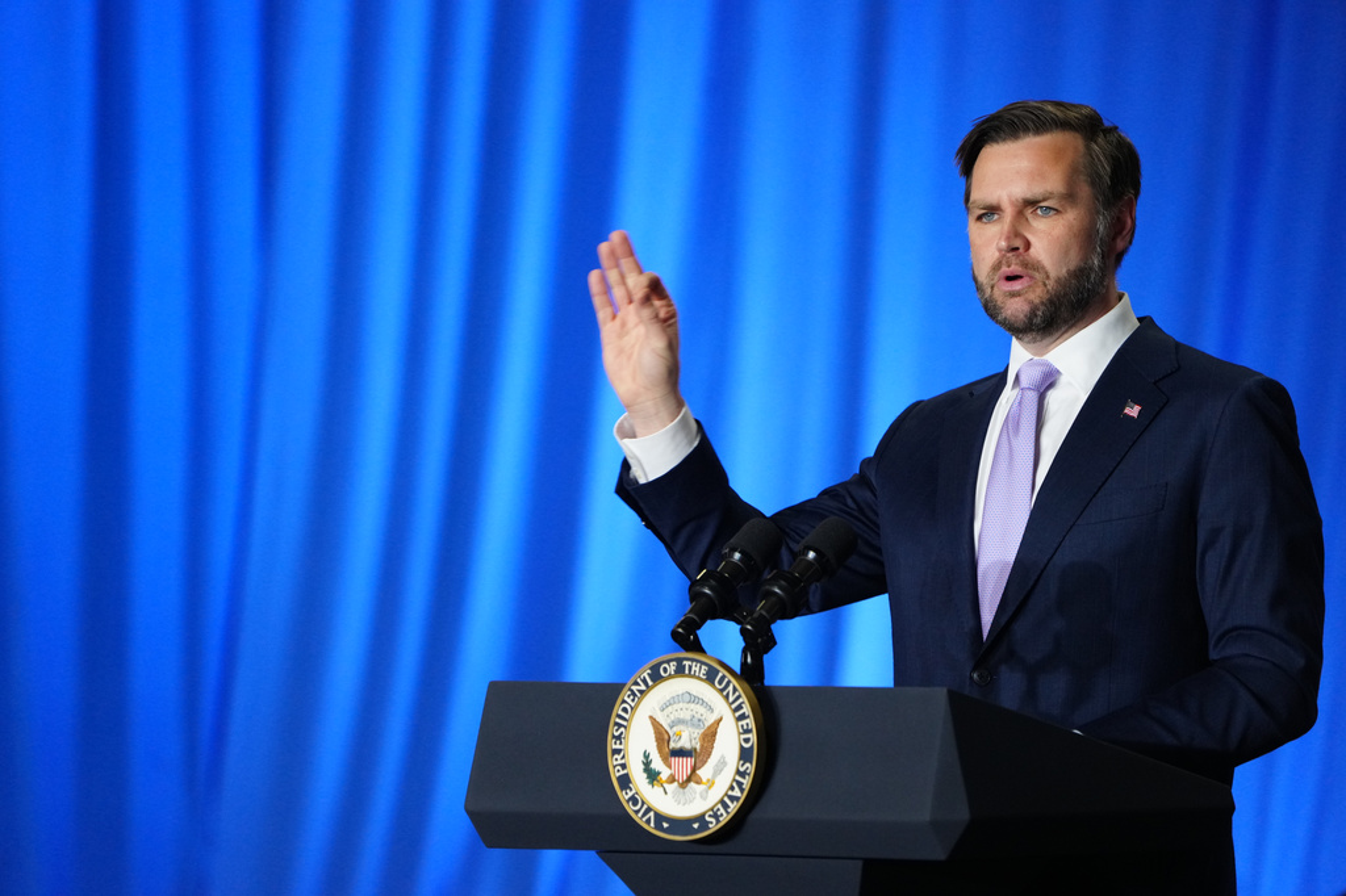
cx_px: 673
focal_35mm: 364
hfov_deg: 5.7
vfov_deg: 3.8
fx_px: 13604
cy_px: 448
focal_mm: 364
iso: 2500
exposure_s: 1/200
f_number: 5.6
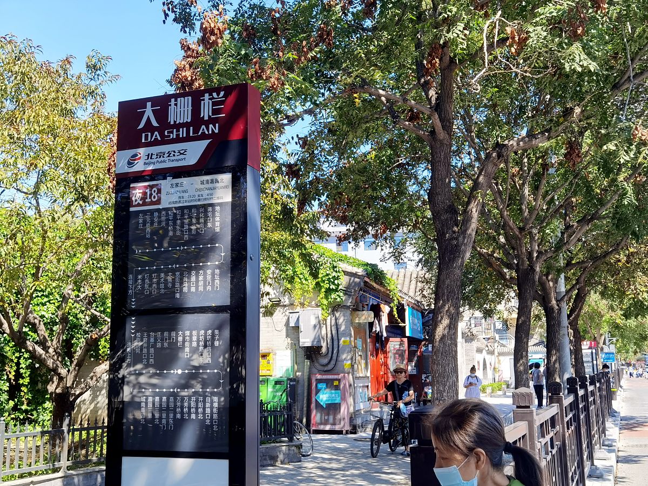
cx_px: 324
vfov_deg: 35.1
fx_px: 768
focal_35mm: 41
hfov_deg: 45.8
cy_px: 243
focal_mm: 6.71
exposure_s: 1/975
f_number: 1.9
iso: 50
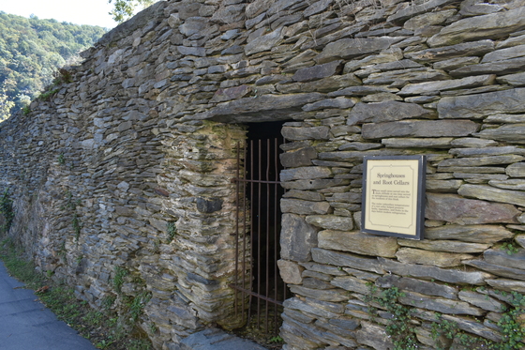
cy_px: 175
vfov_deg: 47.9
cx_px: 262
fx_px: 394
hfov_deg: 67.4
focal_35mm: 27
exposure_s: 1/200
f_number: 7.1
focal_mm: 18
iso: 400
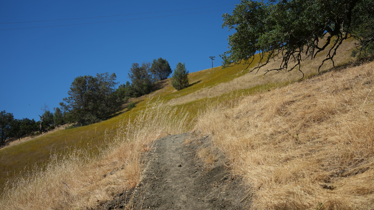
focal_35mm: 53
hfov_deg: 39.2
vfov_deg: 22.6
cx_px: 185
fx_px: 526
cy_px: 106
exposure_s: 1/2500
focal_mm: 50
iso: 250
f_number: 4.5
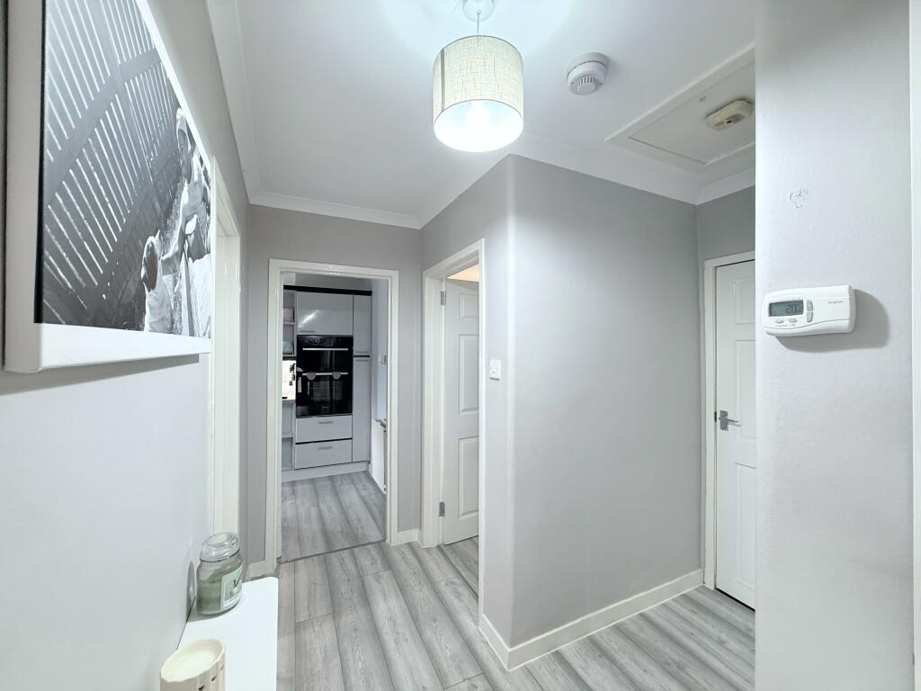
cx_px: 460
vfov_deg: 85.7
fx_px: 372
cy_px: 346
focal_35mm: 14
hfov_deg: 102.1
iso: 200
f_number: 2.2
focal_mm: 2.22
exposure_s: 1/50
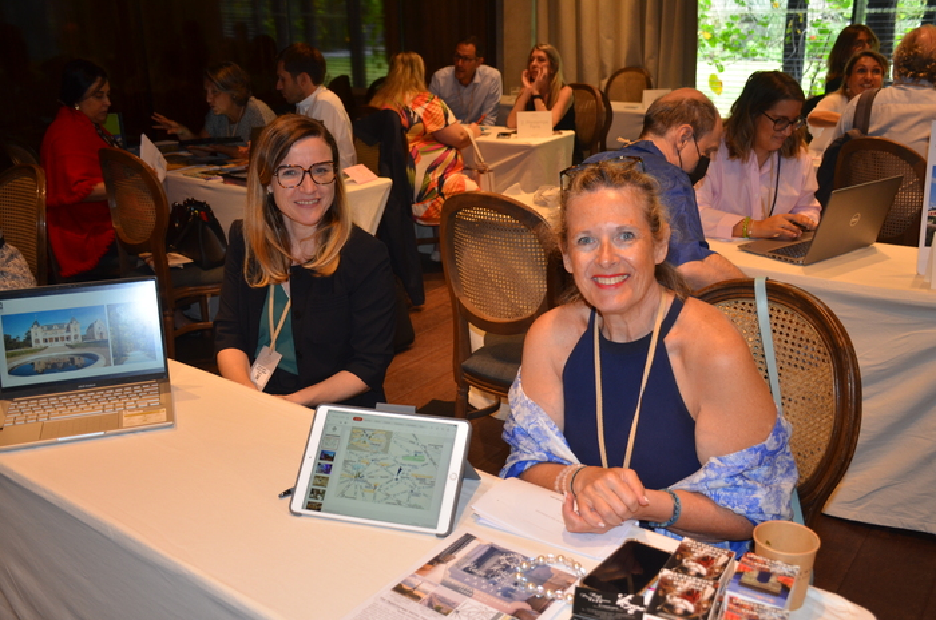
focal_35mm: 34
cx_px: 468
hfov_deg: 55.2
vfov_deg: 38.2
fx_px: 895
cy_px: 310
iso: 450
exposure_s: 1/60
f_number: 3.8
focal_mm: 23
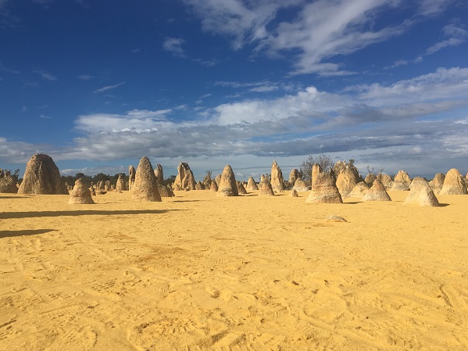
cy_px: 179
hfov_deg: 58.3
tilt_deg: +1.8
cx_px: 222
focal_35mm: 31
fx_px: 419
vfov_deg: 45.4
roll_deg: +1.9
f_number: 2.2
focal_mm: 4.15
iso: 25
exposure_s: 1/3077
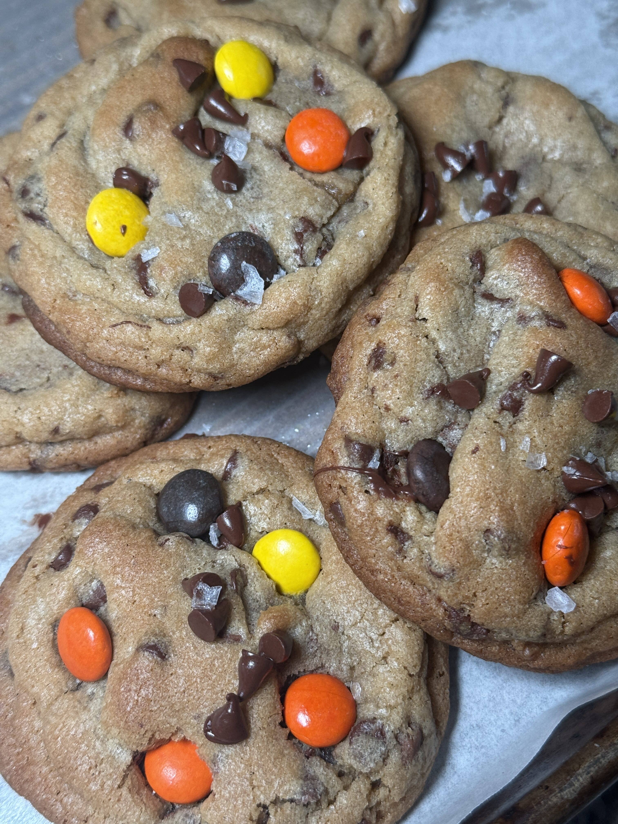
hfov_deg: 30.3
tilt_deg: -62.2
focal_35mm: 48
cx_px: 309
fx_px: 1143
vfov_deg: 39.7
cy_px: 412
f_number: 1.78
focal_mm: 6.76
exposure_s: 1/72
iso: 100
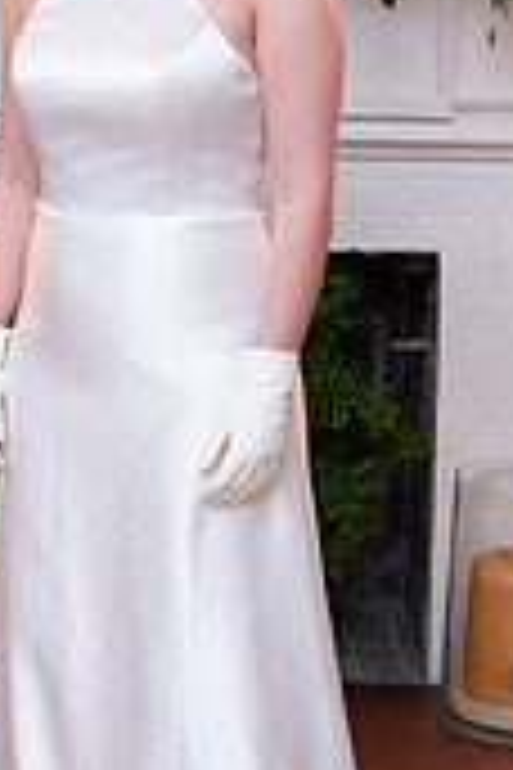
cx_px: 176
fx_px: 2030
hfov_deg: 14.4
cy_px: 365
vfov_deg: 21.5
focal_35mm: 95
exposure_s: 1/80
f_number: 4.5
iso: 800
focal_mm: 36
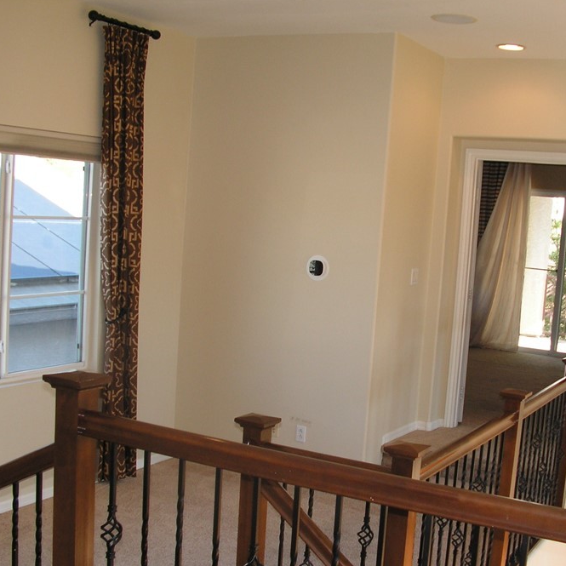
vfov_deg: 34.6
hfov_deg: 34.6
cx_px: 336
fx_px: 906
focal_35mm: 49
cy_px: 322
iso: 50
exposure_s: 1/40
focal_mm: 6
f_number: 3.2
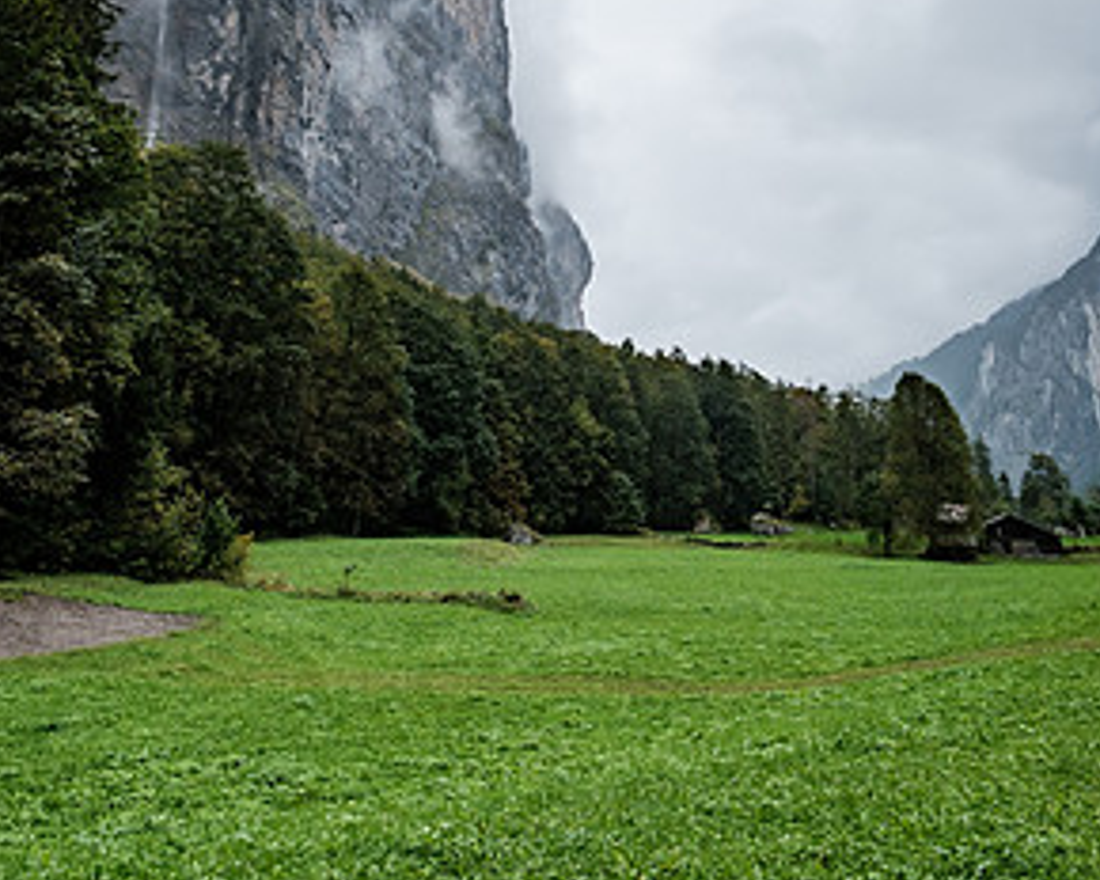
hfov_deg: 51.5
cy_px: 83
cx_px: 561
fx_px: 1139
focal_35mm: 35
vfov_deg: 39.1
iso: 320
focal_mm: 16
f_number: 5.6
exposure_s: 1/750
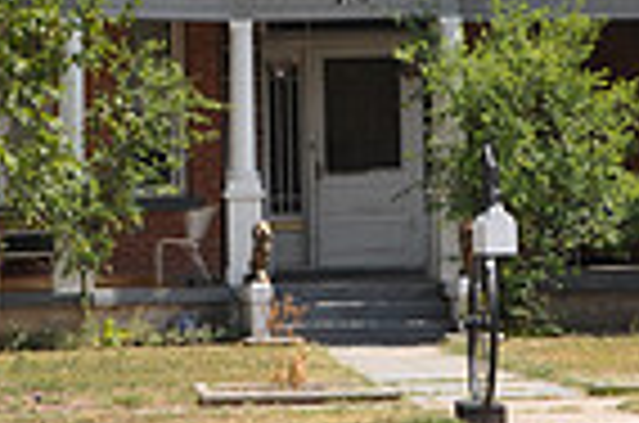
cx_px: 338
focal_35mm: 209
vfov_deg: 6.5
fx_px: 3701
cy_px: -11
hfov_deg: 9.9
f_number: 9
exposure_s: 1/200
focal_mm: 34
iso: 200
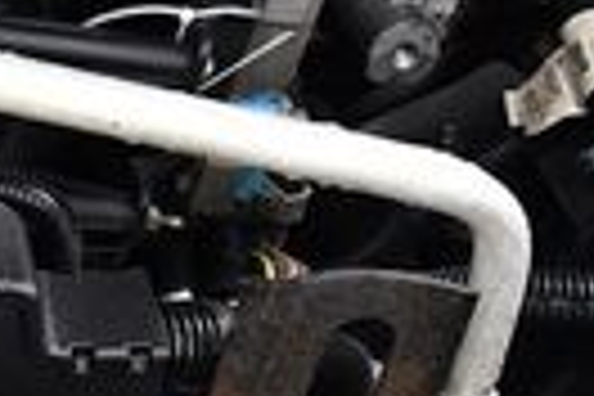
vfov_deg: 10.5
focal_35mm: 131
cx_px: -576
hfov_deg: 13.5
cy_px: 236
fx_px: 2161
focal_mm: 18
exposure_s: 1/80
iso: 1250
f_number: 4
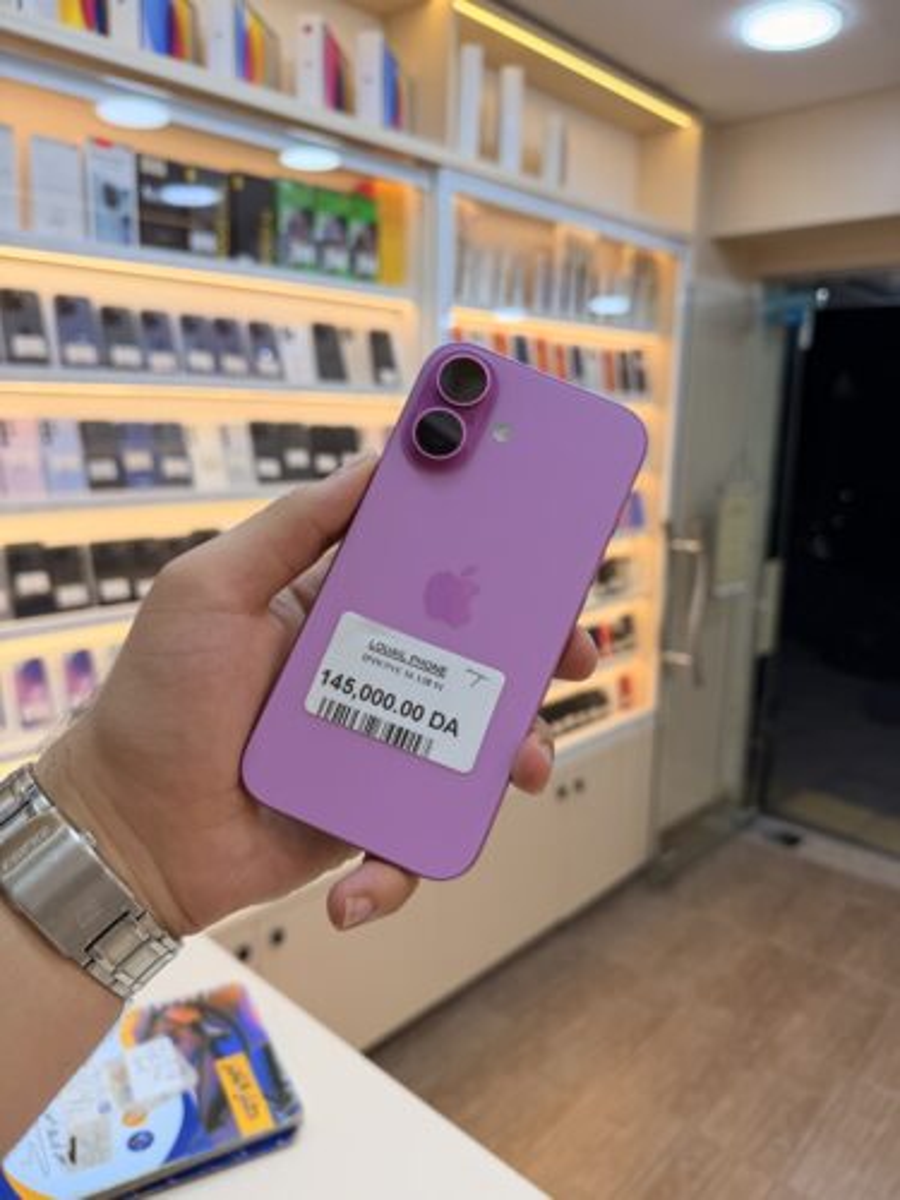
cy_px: 600
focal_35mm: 24
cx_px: 450
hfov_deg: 56.8
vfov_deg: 71.6
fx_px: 832
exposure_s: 1/407
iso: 80
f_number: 1.78
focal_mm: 6.76
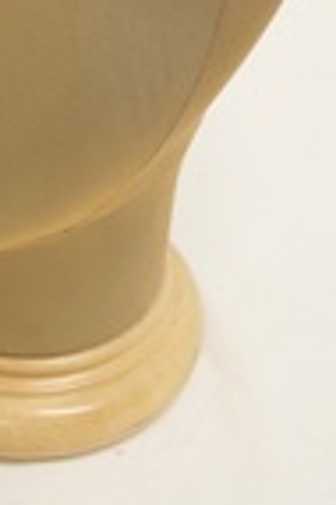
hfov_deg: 8.2
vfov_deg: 12.3
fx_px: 2324
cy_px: 14
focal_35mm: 166
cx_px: 28
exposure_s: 1/100
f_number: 5
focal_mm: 35
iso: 1600
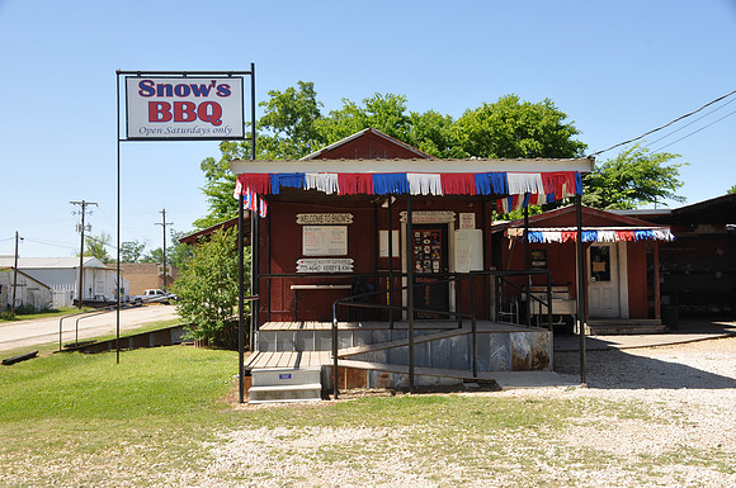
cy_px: 244
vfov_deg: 34.1
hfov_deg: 49.6
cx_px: 368
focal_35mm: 39
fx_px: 796
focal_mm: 26
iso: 200
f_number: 11
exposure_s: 1/125
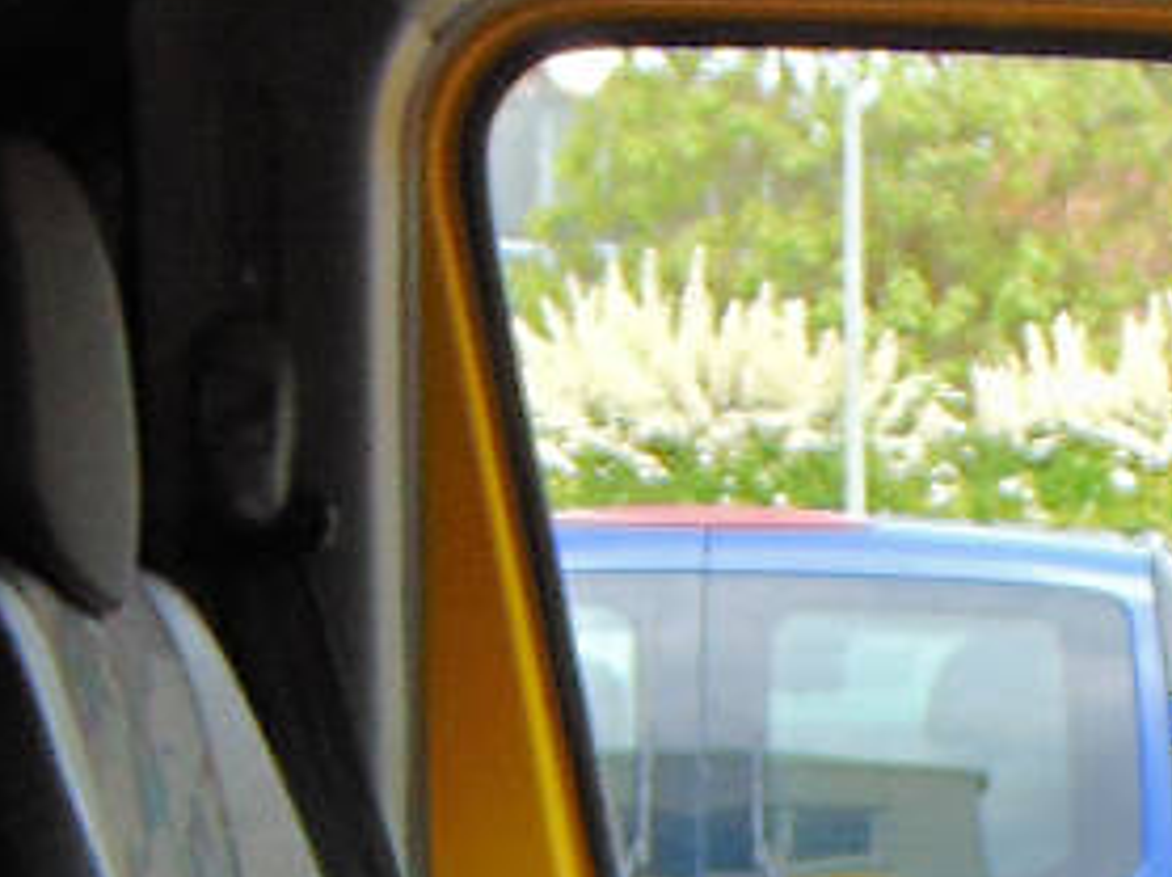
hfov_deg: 13.6
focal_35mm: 144
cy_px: 1733
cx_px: 999
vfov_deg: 9.6
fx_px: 4871
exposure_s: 1/200
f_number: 3
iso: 80
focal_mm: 4.5
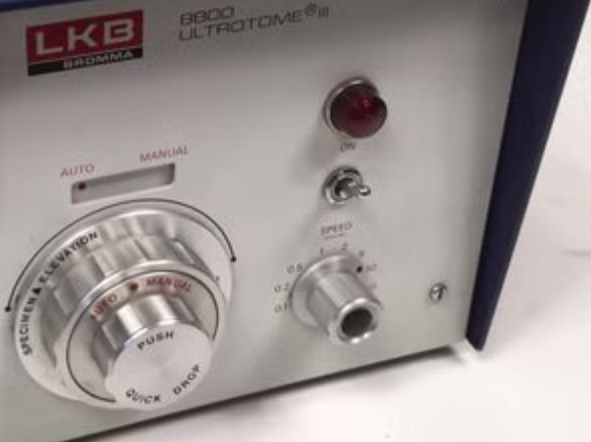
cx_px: 60
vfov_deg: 23.2
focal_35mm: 63
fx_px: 1075
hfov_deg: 29.5
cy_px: 150
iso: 32
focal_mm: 4.15
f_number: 2.2
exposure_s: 1/50
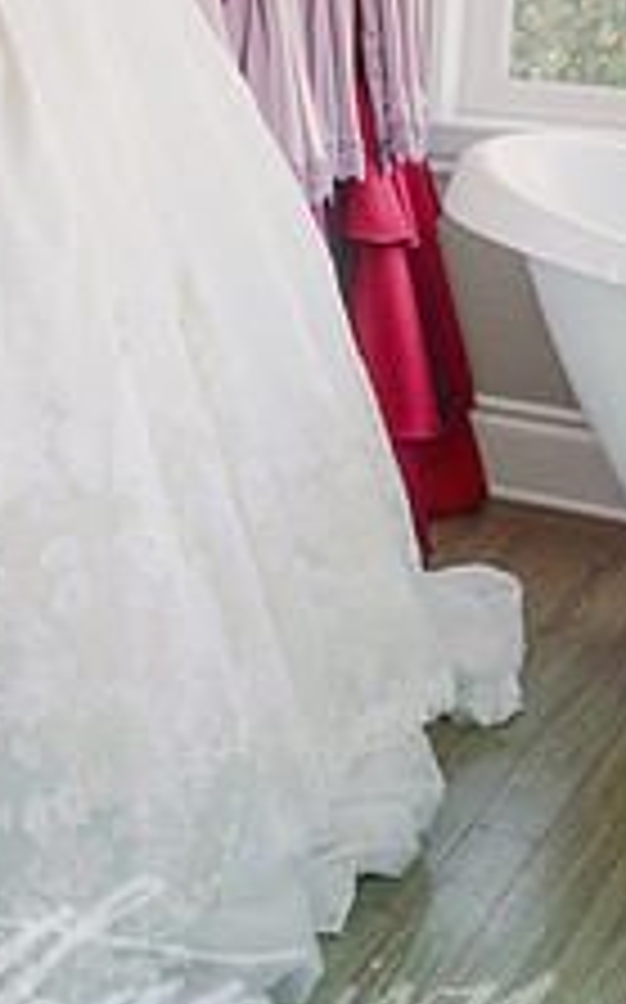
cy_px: 180
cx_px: 29
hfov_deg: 16.8
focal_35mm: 76
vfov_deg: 26.6
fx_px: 2079
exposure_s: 1/1250
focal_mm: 37
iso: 1250
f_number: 2.8
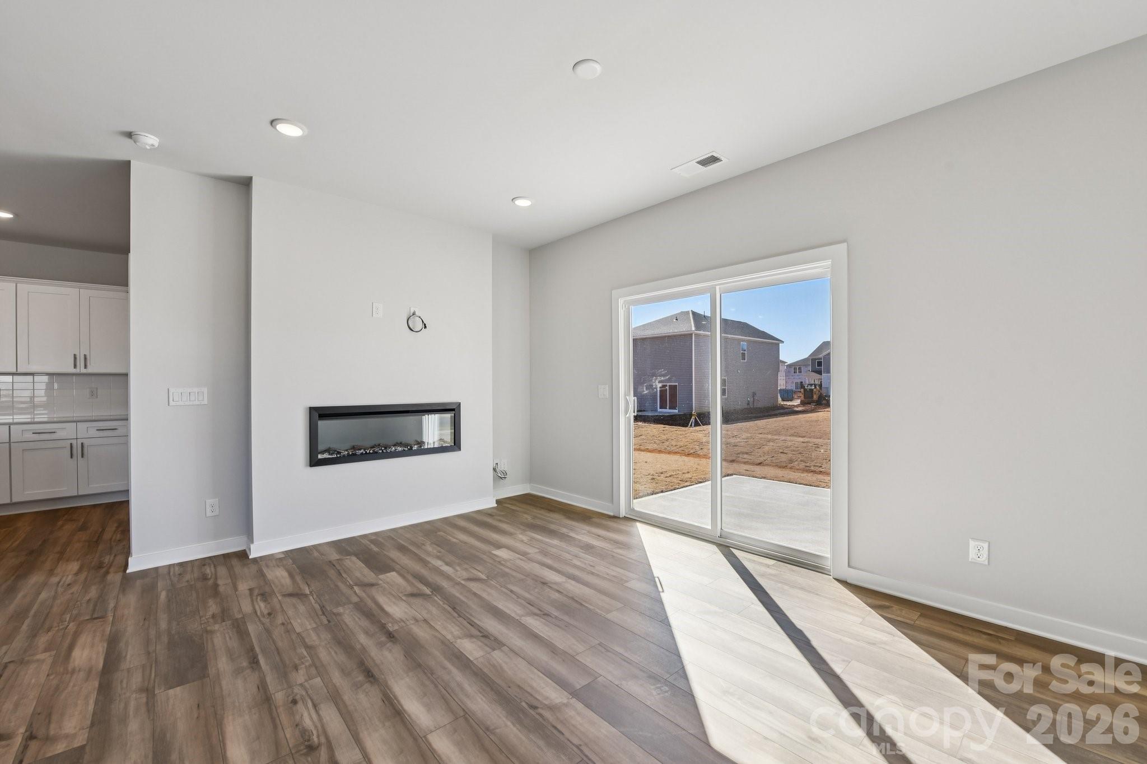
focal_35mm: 15
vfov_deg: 77.3
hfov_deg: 100.4
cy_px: 382
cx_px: 574
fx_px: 478
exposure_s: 1/200
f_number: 8
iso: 200
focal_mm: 15
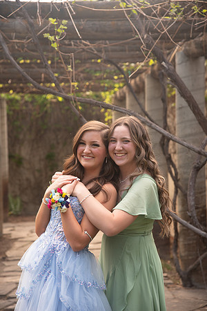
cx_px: 104
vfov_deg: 22.1
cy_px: 156
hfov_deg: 14.9
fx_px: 793
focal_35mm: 92
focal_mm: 92
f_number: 5
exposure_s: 1/125
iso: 400
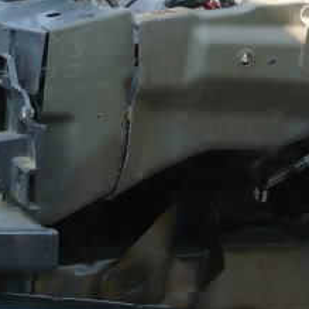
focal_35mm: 113
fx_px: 1141
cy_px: 72
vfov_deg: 15.3
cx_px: 323
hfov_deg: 15.1
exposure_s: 1/320
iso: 100
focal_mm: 5.8
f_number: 2.8
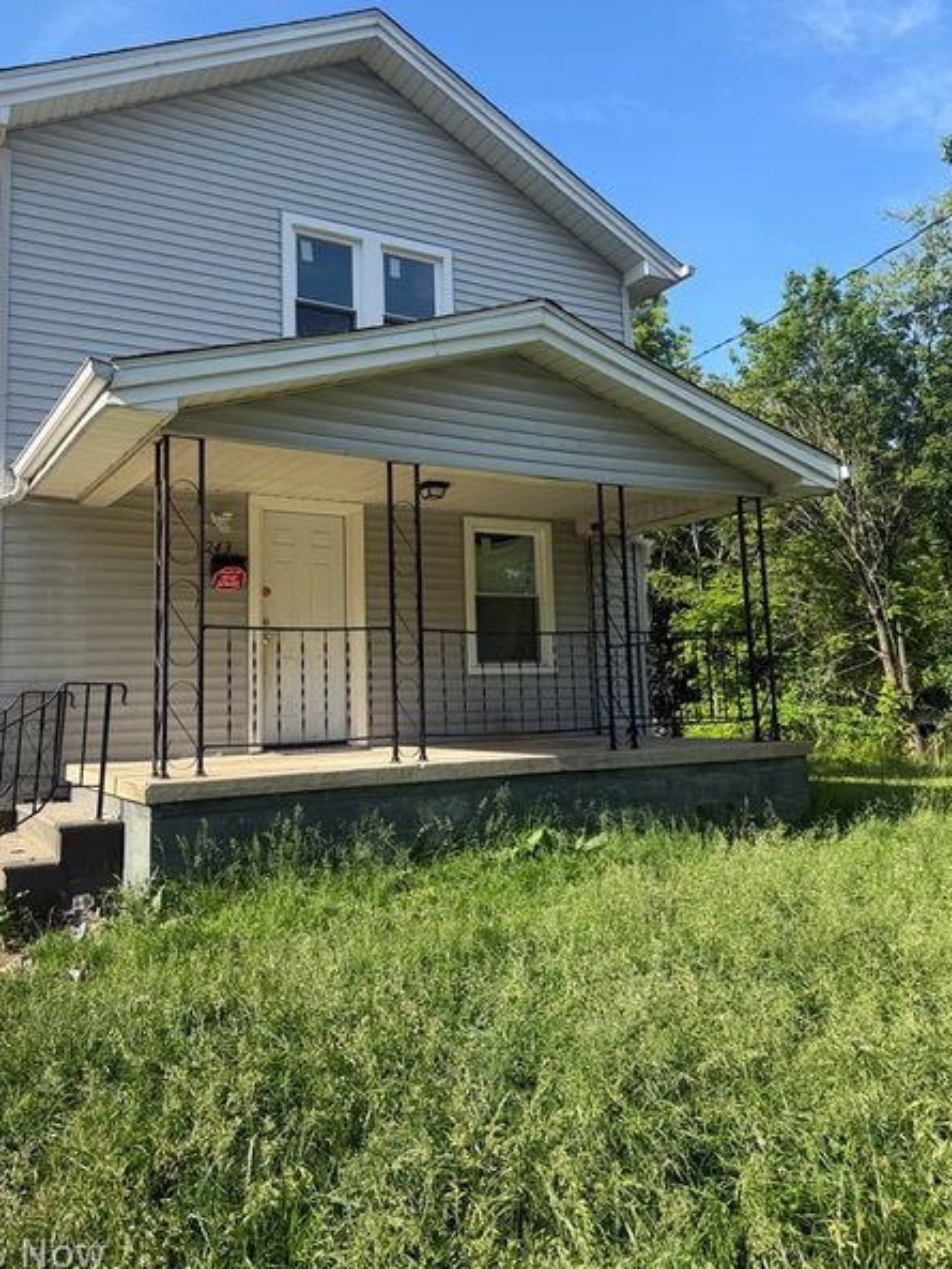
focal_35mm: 27
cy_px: 572
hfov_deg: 51.3
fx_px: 990
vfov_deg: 65.2
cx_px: 449
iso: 80
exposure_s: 1/1812
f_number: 1.78
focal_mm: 6.76
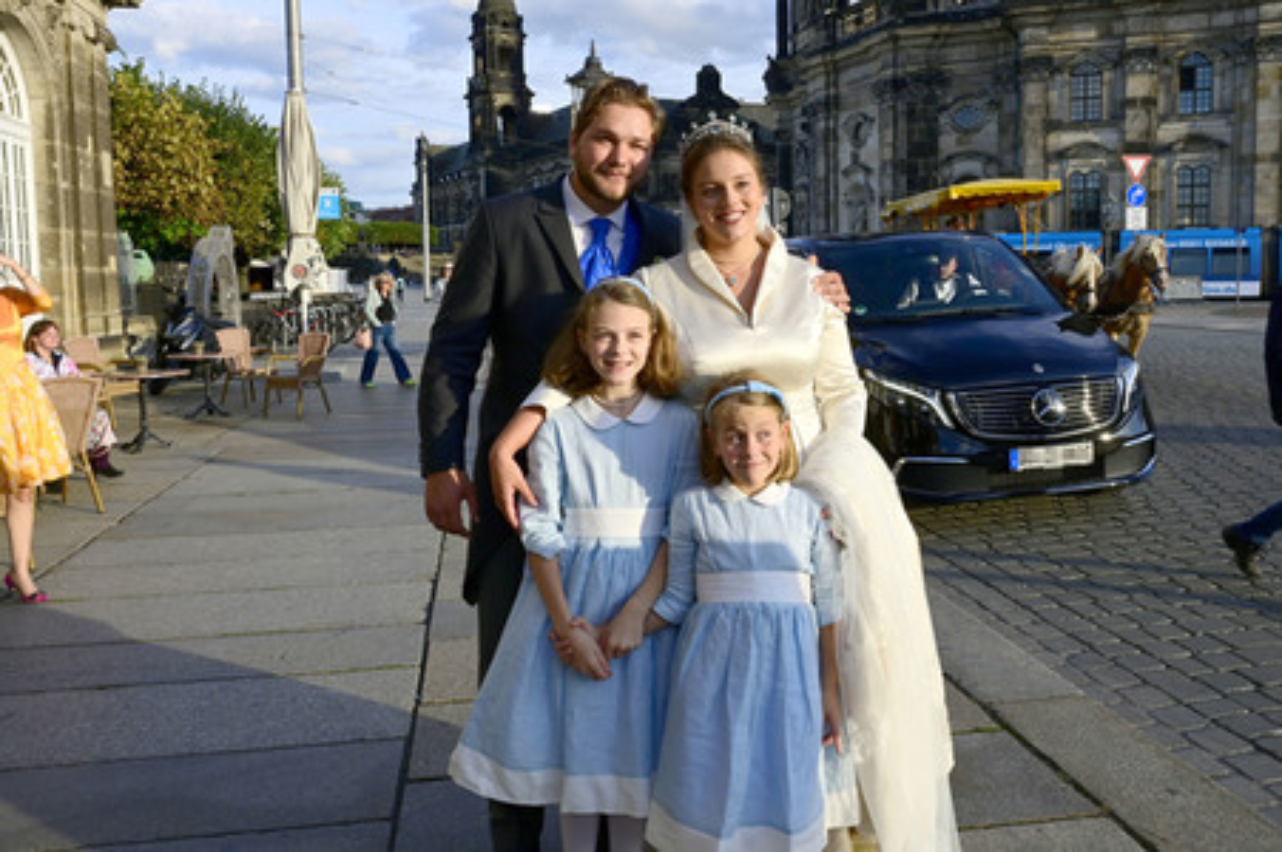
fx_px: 907
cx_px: 641
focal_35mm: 26
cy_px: 426
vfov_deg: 50.3
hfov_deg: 70.5
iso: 400
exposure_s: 1/160
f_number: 18
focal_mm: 25.5
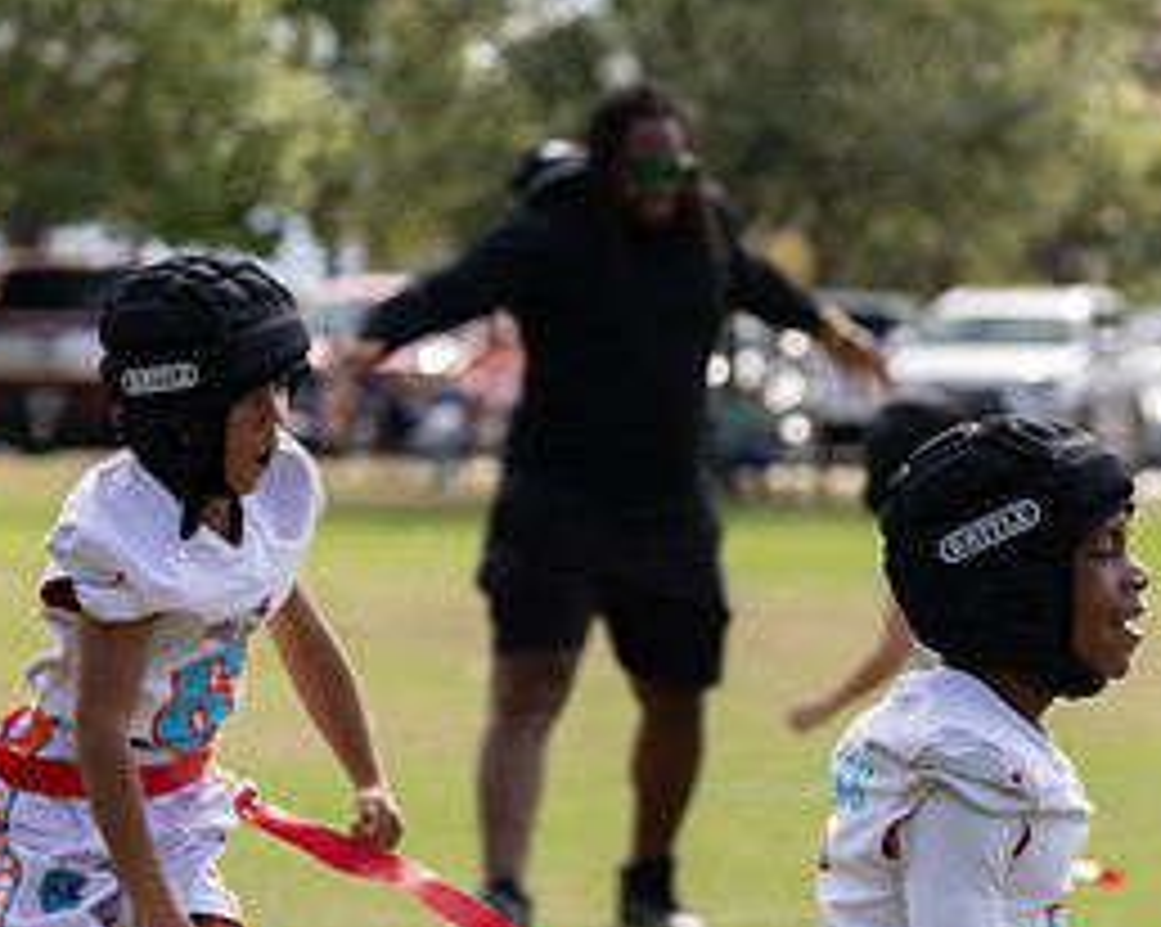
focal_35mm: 196
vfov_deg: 7.9
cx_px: 903
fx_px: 6730
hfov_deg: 9.8
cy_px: 820
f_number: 2.8
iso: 100
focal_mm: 70
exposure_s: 1/1600
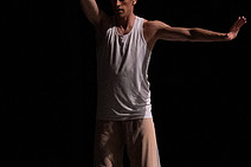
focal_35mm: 548
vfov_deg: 2.5
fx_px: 3818
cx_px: 336
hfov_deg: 3.8
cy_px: 68
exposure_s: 1/400
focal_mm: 200
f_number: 6.3
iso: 16000
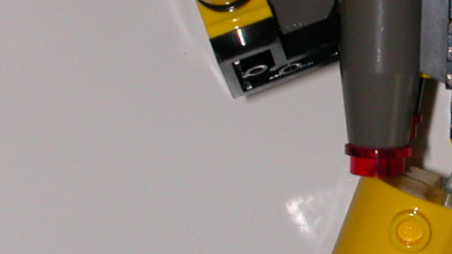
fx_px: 2205
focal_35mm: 184
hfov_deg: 11.5
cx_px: 499
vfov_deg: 6.6
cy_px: 129
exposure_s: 1/59.9
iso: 100
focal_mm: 9.7
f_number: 5.9
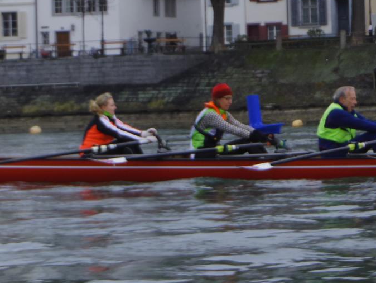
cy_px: 33
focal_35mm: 178
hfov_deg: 11.0
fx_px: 1934
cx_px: 392
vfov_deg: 8.3
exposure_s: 1/160
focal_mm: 13.5
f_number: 4
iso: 125
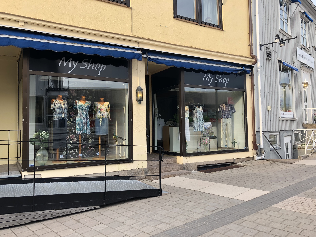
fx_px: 256
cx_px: 158
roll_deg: +0.4
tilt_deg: +3.4
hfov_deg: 63.4
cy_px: 118
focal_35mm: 28
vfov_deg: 49.7
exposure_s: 1/125
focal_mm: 3.99
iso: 20
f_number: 1.8
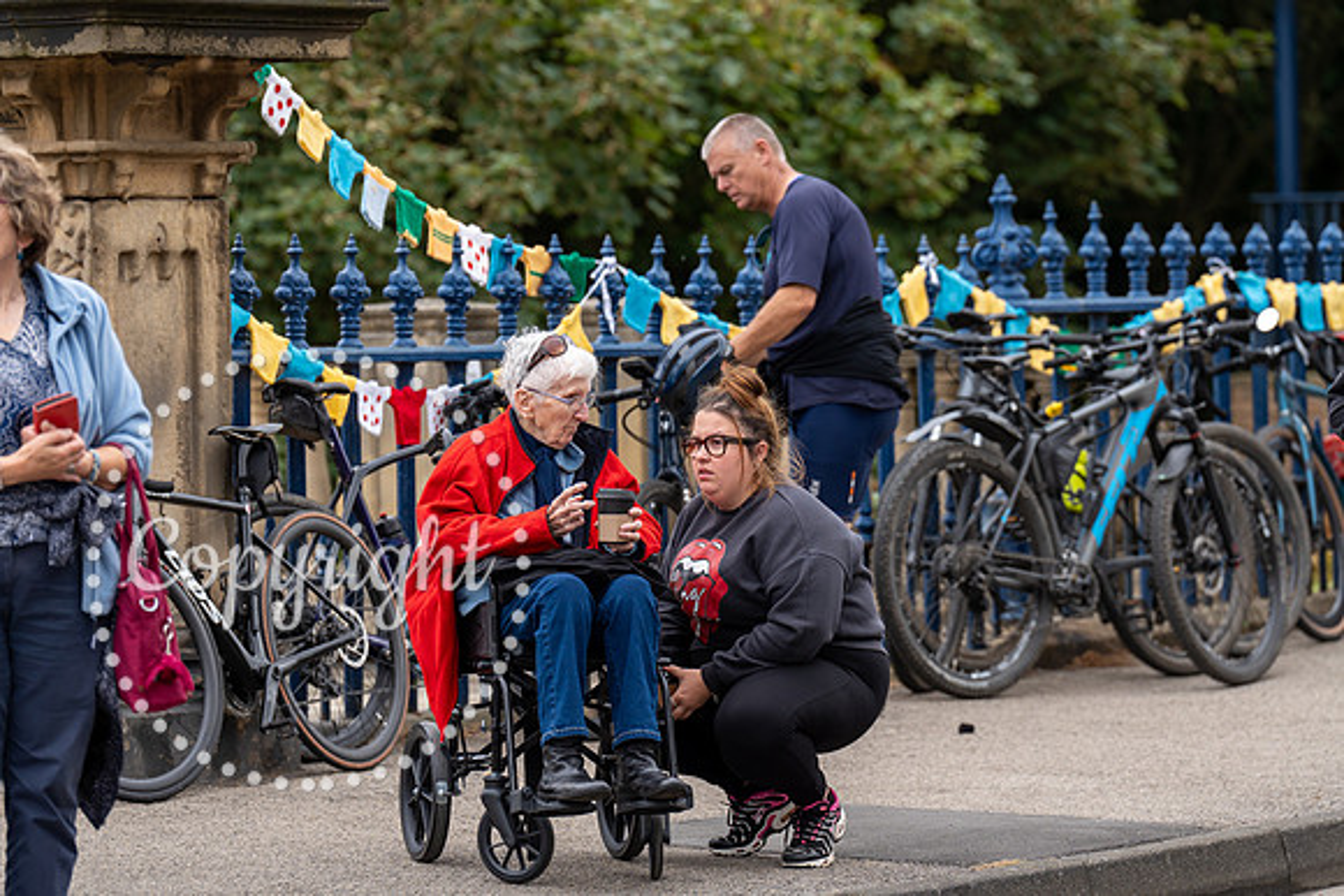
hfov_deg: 10.3
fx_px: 7468
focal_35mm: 200
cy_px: 448
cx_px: 672
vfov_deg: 6.9
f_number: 4.5
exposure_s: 1/640
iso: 320
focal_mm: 200
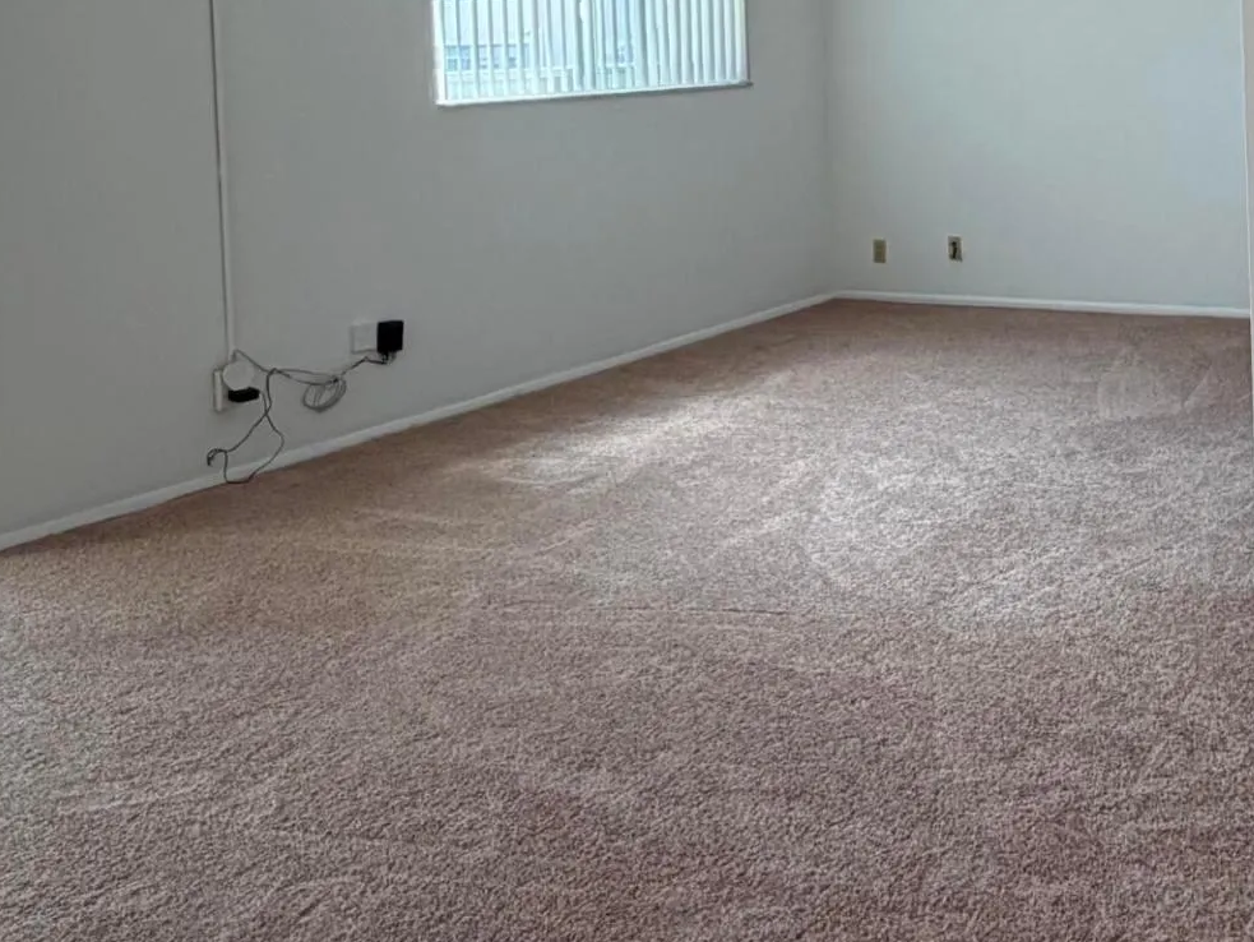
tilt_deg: -1.7
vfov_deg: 33.3
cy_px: 89
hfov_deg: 43.6
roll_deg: +2.1
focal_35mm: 41
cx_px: 1004
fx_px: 1486
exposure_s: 1/120
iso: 100
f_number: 2.2
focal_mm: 2.22
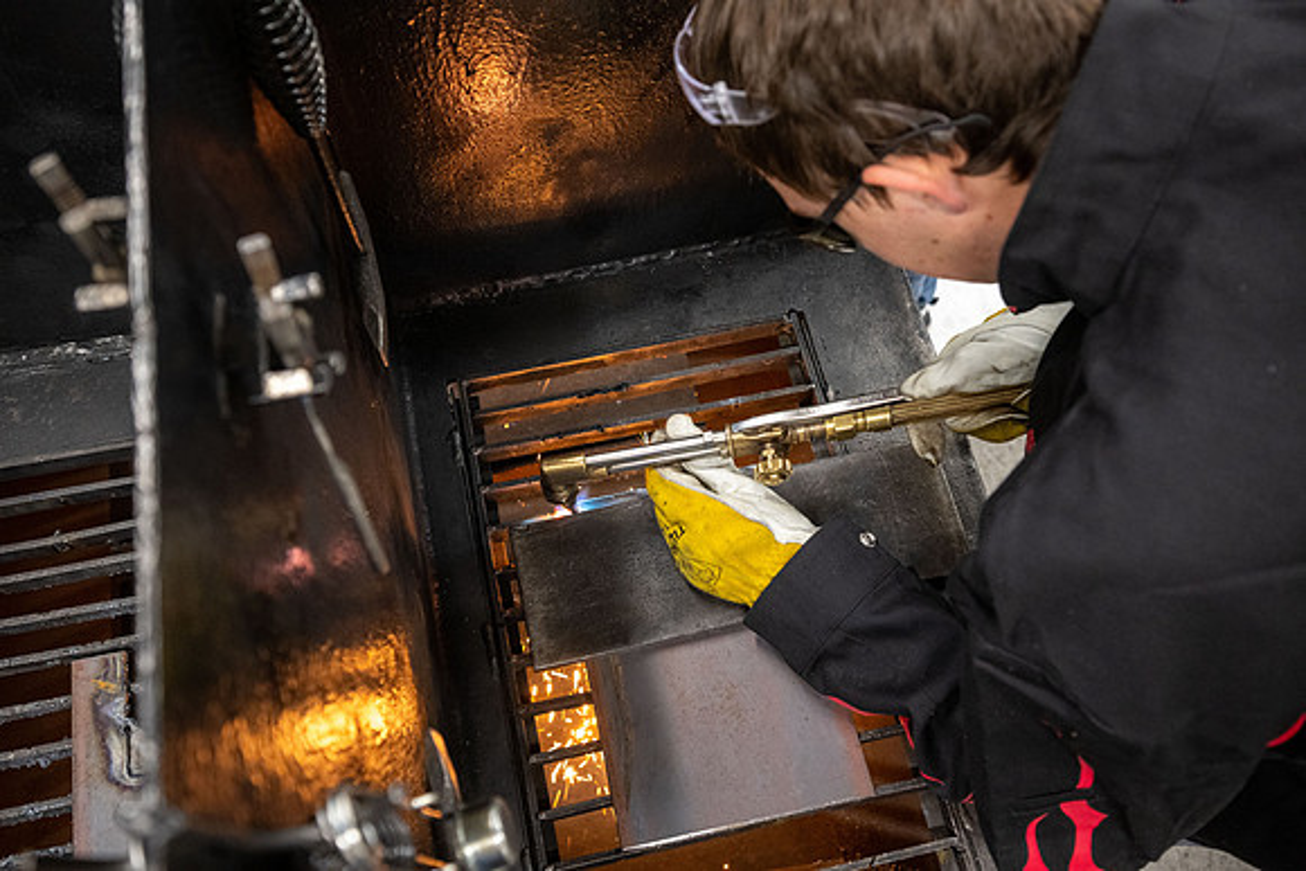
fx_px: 1089
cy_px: 436
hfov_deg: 61.9
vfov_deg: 43.6
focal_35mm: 30
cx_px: 653
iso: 2500
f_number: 4
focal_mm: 30
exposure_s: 1/125
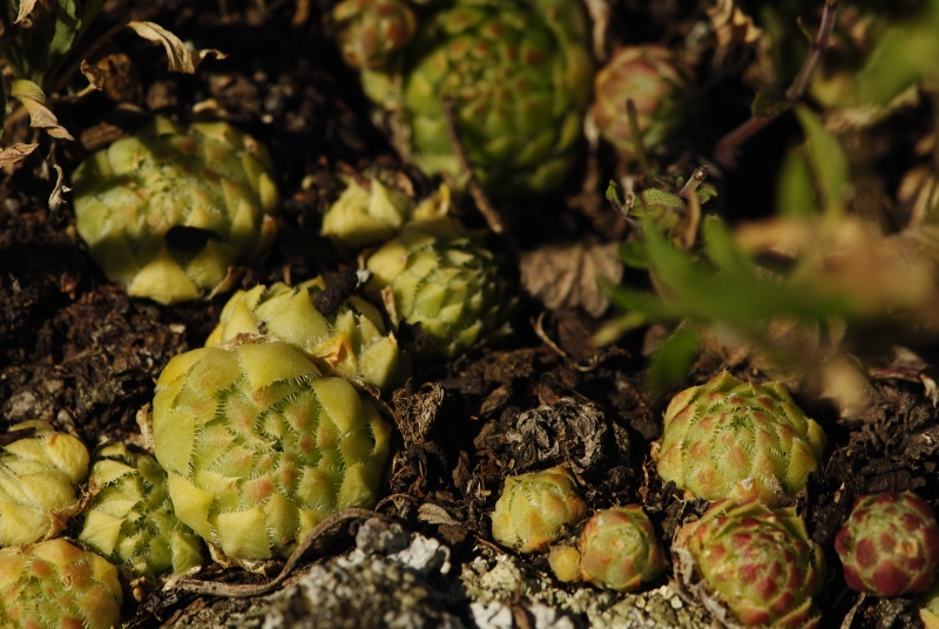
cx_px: 470
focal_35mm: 128
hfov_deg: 16.0
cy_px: 314
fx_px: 3330
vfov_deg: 10.8
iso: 100
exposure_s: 1/250
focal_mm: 85
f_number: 10
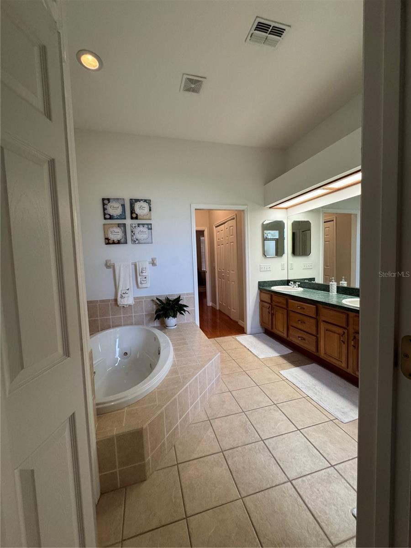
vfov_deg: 102.1
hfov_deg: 85.7
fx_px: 222
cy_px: 274
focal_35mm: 14
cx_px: 206
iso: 250
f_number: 2.2
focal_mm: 2.22
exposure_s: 1/120
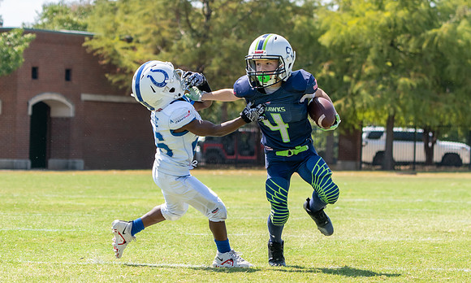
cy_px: 169
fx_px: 2488
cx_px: 234
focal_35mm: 196
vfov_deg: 6.5
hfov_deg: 10.8
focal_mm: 100
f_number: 4.5
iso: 320
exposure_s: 1/1000
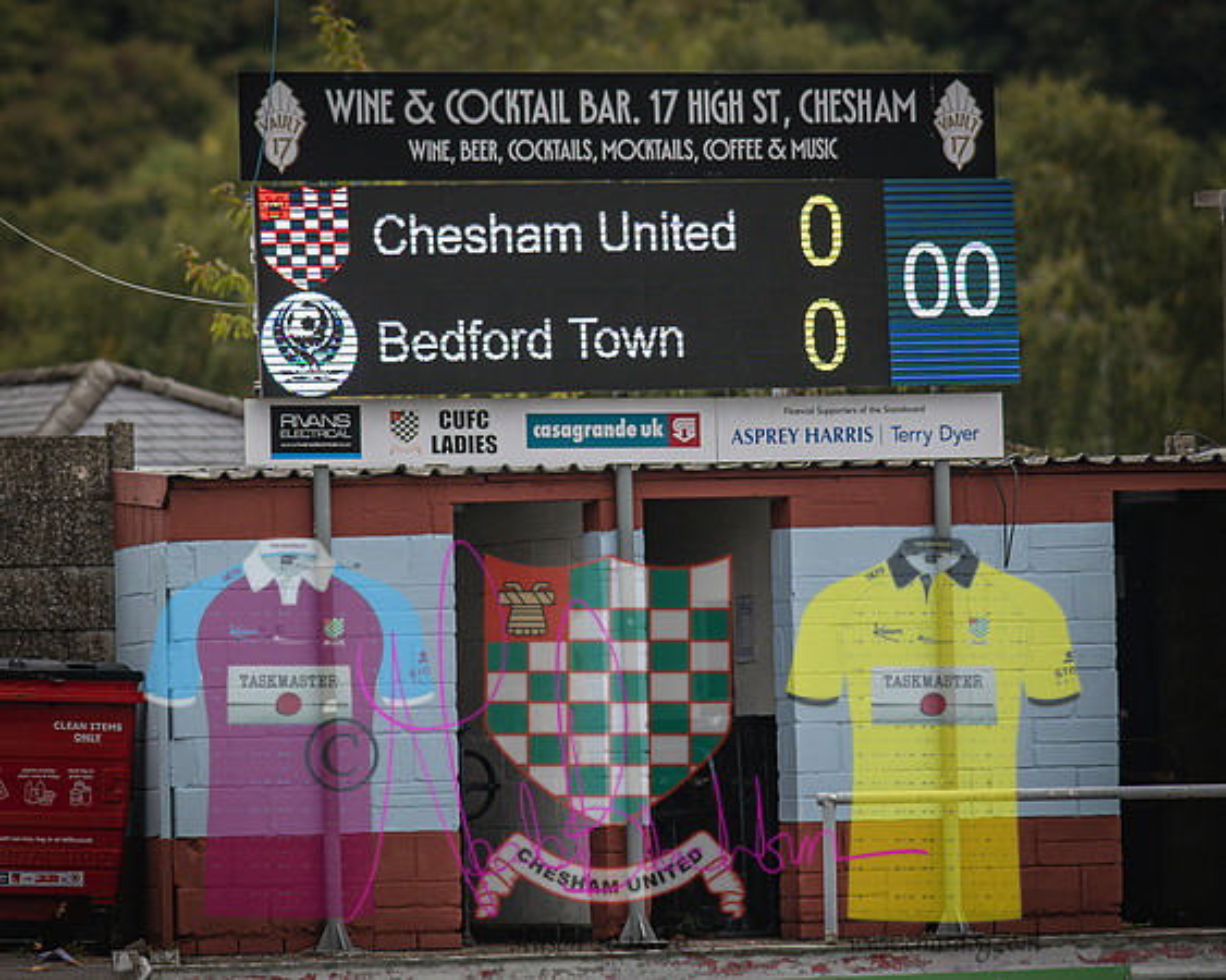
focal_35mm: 355
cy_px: 243
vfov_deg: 4.4
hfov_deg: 5.5
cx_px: 663
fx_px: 12864
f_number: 1.8
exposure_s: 1/2500
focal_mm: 135
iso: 100
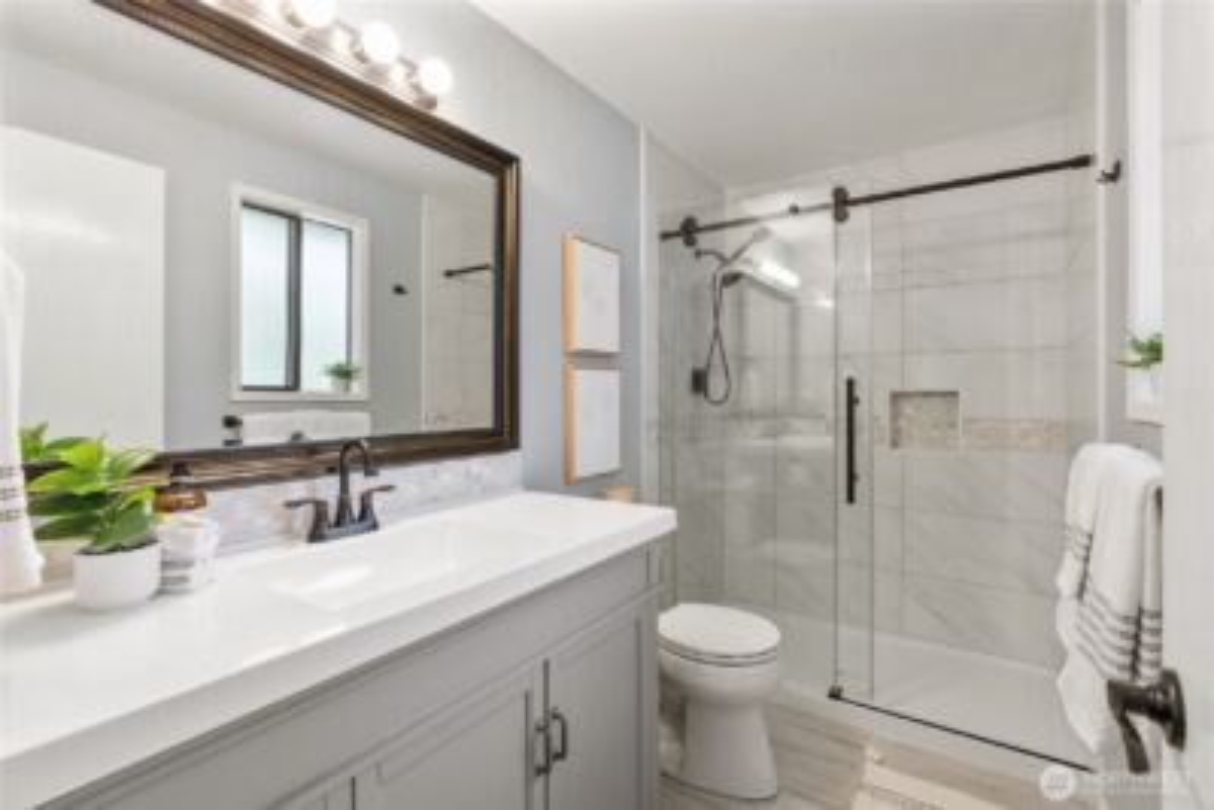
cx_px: 607
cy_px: 405
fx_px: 540
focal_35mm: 16
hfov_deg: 96.7
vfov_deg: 73.8
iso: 320
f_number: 9
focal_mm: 16
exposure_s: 1/1.67
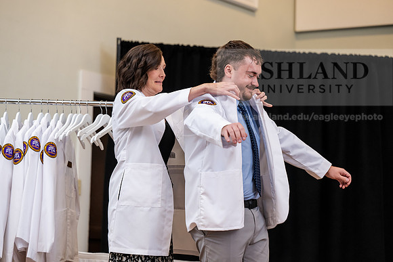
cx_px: 196
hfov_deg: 16.4
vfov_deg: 11.0
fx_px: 1365
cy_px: 131
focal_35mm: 125
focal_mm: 125
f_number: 3.5
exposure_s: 1/200
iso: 1600
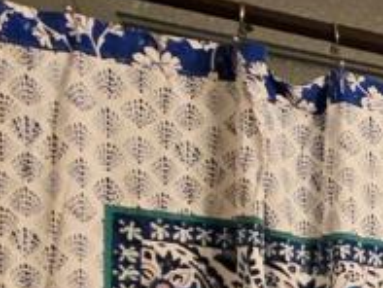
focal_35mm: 99
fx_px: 1096
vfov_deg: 13.0
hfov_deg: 14.0
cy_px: 571
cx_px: 912
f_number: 1.9
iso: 320
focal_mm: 2.2
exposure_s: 1/60.2
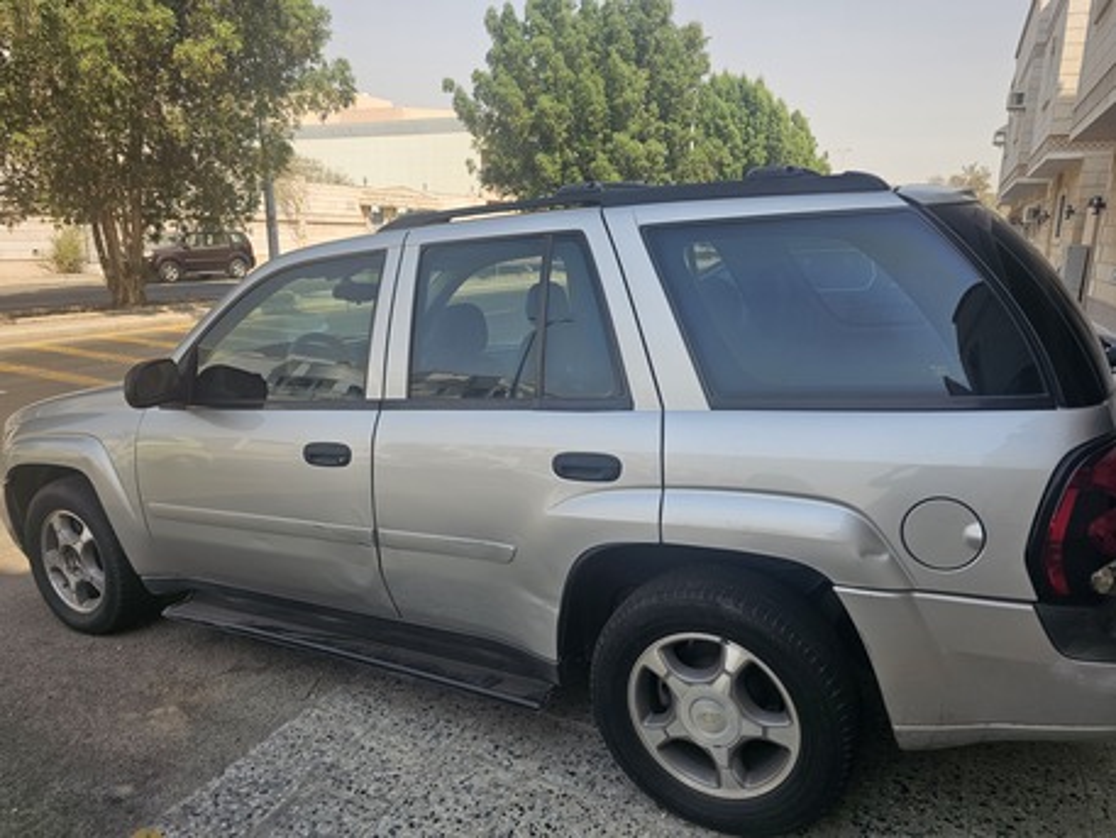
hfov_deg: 73.9
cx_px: 558
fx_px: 742
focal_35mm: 23
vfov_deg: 58.9
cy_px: 419
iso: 20
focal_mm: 6.3
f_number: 1.7
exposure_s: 1/719
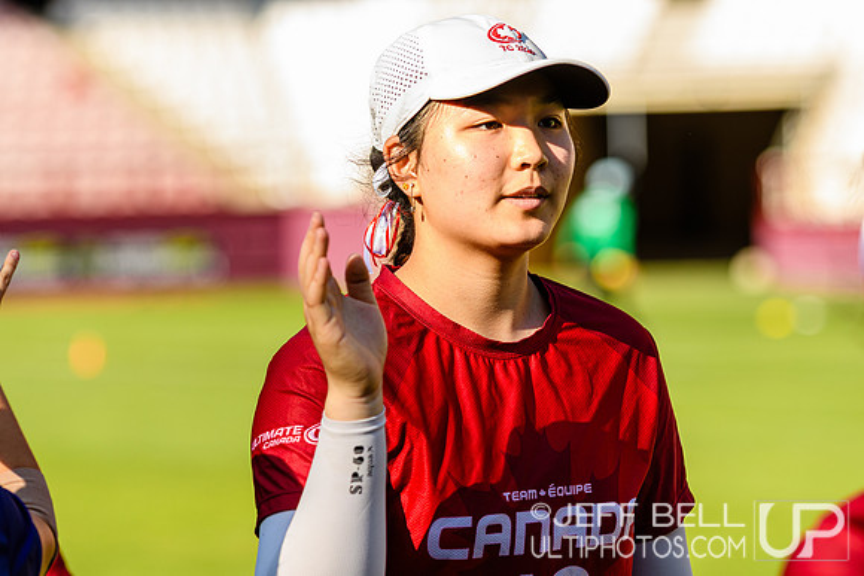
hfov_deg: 11.0
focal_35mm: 188
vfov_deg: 7.3
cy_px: 288
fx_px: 4501
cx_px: 432
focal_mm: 125
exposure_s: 1/1250
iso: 220
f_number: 3.2
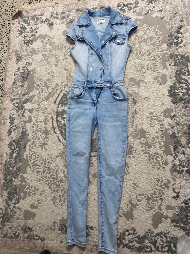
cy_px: 127
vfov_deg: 67.3
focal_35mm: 26
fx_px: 190
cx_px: 95
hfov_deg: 53.1
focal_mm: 4.25
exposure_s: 1/50
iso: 400
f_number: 1.8
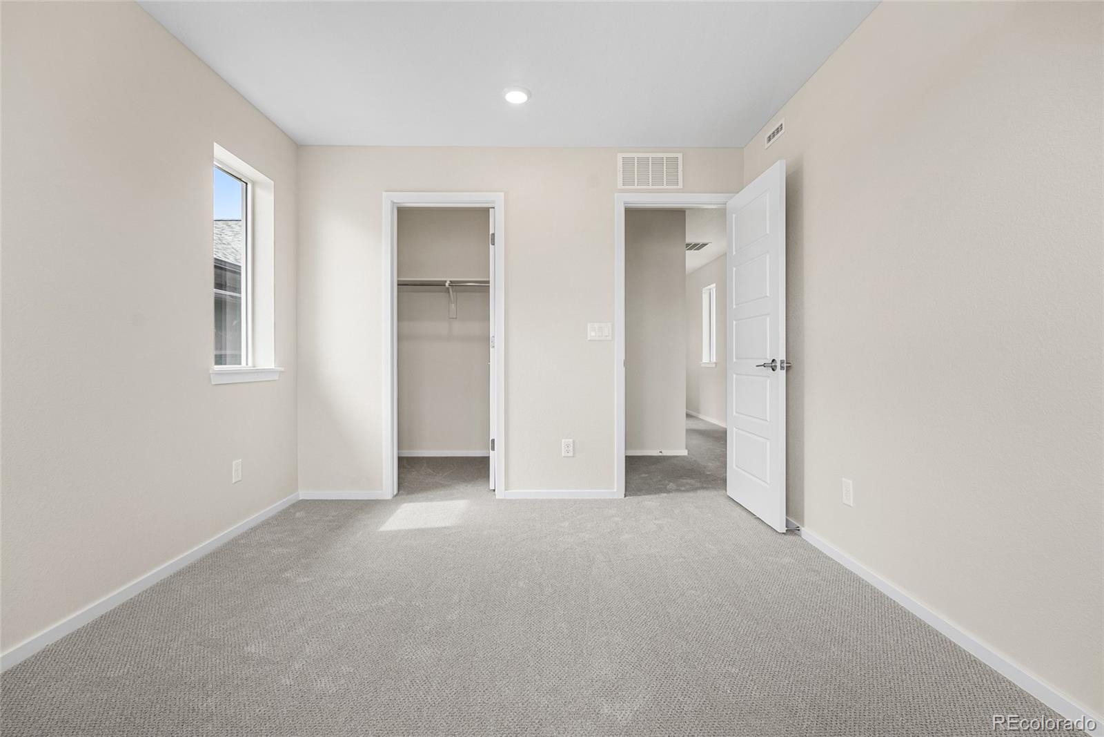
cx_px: 552
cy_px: 368
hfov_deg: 96.7
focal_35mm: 16
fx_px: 491
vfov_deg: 73.8
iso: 200
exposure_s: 1/6
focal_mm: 16
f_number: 8
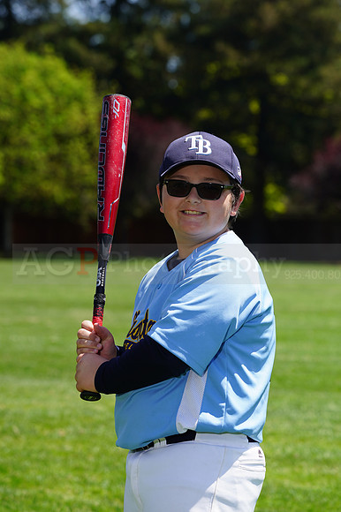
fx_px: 2816
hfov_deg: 6.9
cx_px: 170
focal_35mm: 198
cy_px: 256
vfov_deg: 10.4
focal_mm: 198
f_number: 9
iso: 100
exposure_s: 1/160
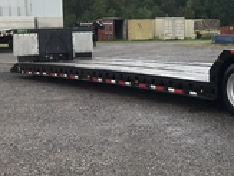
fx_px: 481
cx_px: 240
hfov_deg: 25.8
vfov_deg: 20.7
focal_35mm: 71
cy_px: 50
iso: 25
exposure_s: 1/770
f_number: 1.8
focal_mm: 3
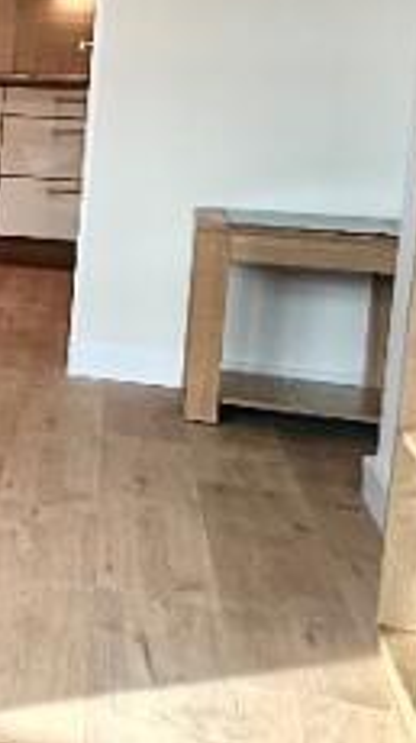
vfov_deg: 30.5
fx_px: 1336
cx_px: -809
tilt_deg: -5.5
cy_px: 178
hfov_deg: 11.3
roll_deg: -0.7
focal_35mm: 68
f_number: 2.2
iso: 125
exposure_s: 1/99
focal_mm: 2.22
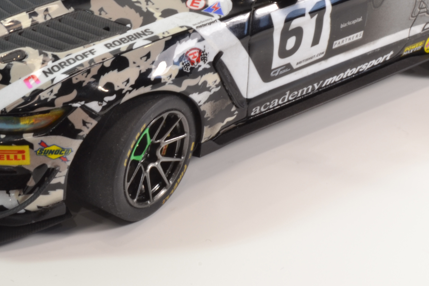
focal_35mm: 82
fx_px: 977
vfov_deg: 16.4
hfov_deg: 24.8
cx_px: 223
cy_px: 19
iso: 100
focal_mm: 28
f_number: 22
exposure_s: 1.6
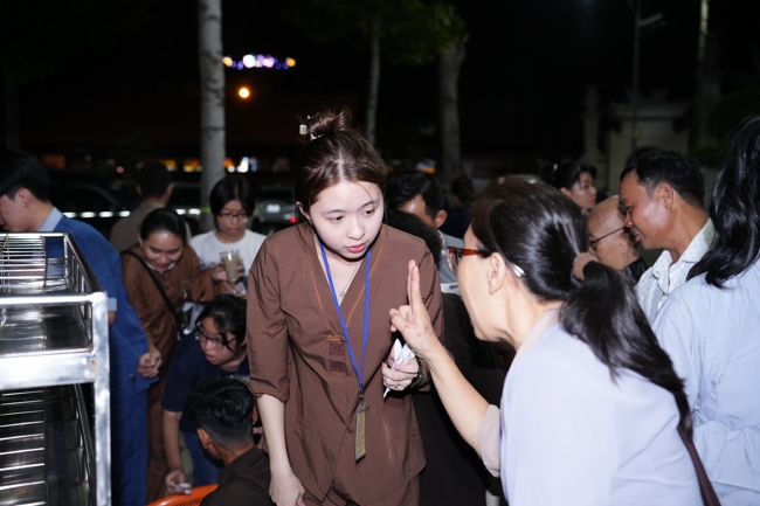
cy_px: 253
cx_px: 380
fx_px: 739
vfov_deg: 37.8
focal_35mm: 35
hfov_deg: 54.4
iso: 3200
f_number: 2.8
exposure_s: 1/250
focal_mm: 35
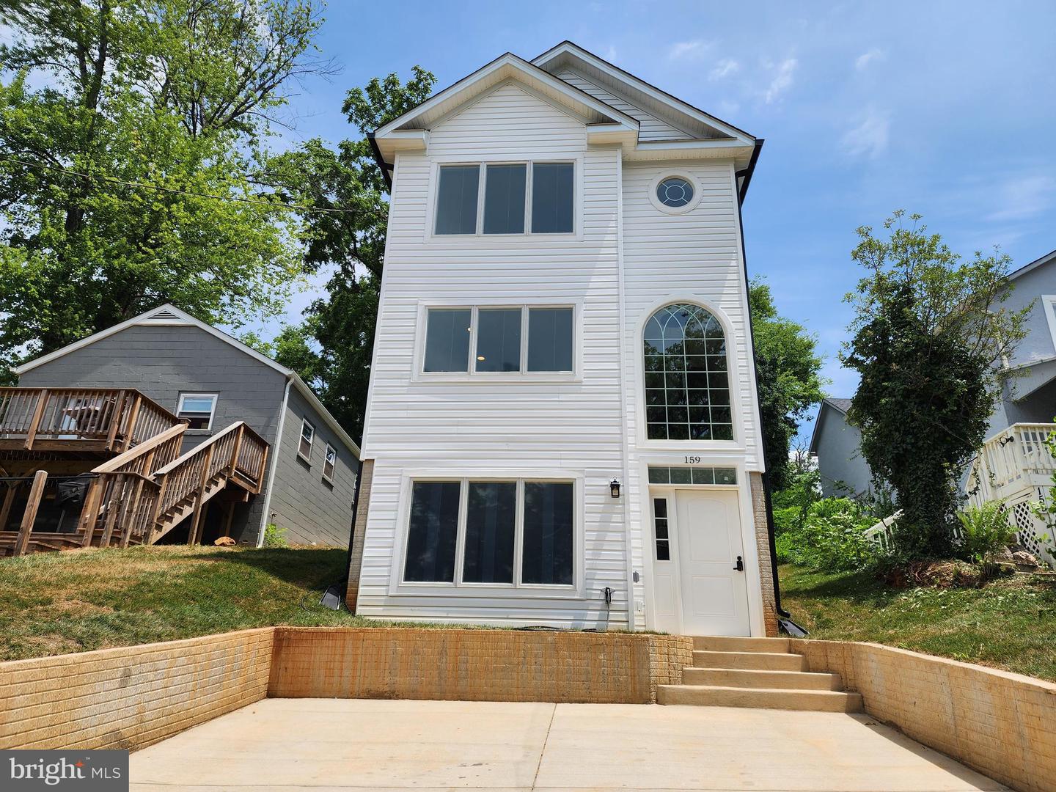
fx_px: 702
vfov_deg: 58.9
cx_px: 528
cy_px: 396
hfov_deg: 73.9
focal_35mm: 23
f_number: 1.8
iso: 12
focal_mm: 6.4
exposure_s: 1/1347
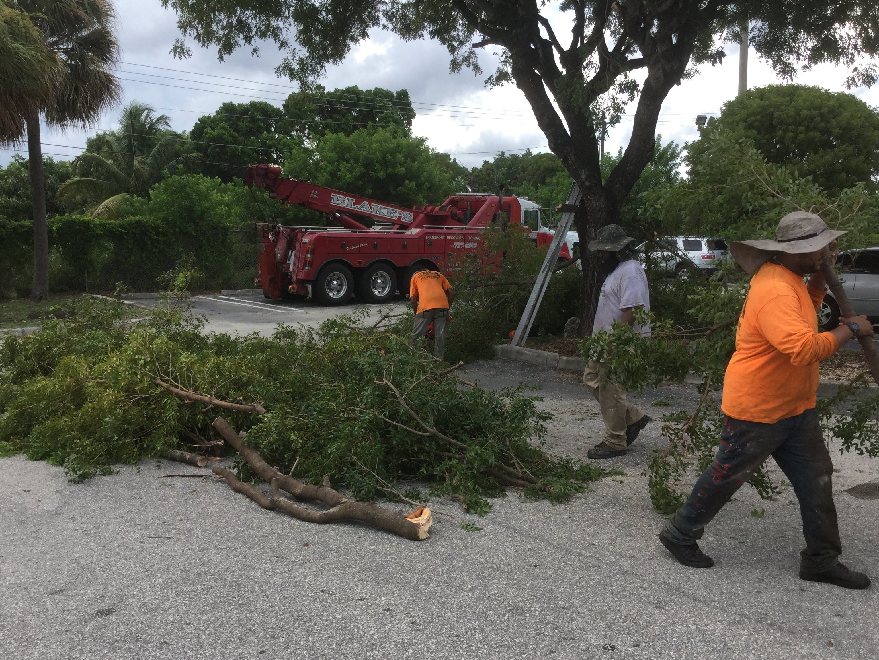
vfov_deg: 42.9
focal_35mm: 33
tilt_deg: -8.5
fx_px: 838
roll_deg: -1.5
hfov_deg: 55.3
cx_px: 448
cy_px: 345
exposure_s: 1/403
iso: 25
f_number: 2.4
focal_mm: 3.3
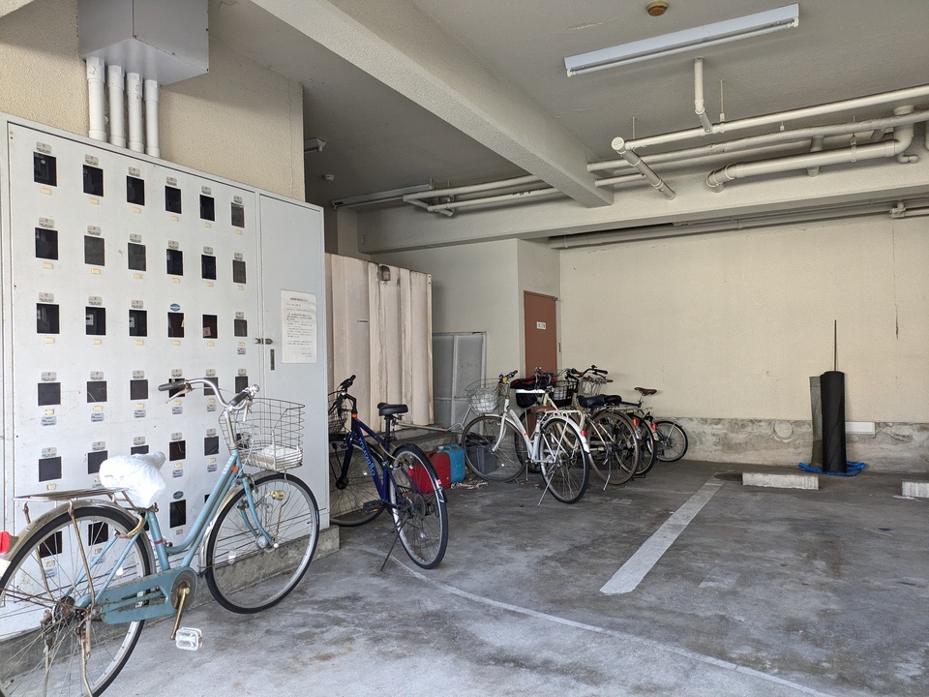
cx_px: 464
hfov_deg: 69.4
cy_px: 348
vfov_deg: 54.9
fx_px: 671
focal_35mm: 25
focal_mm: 5.43
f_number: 1.89
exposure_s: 1/120
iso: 322
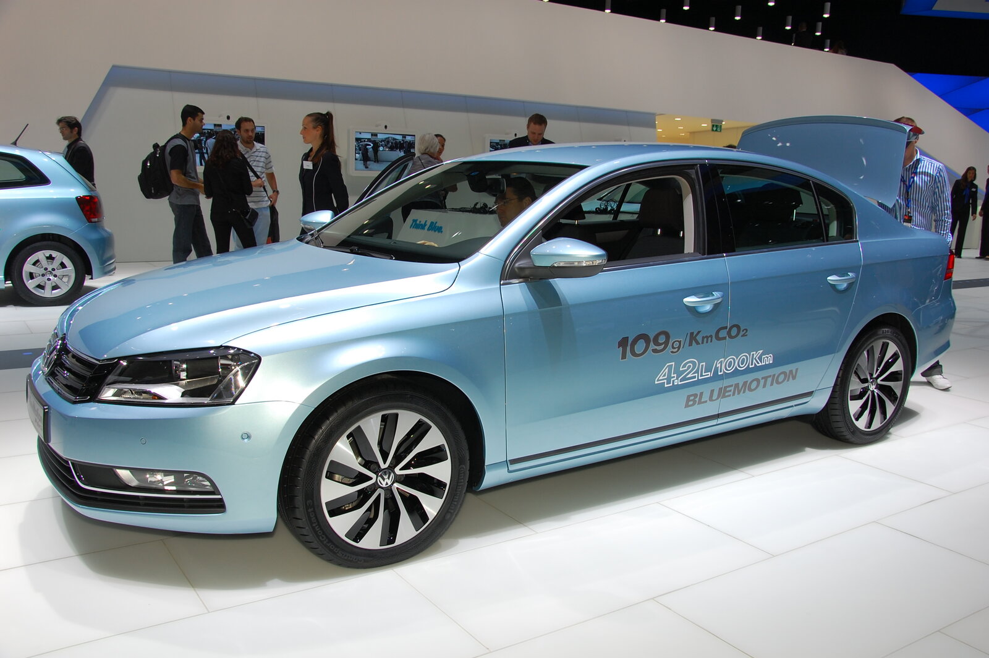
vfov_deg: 41.6
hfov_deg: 59.5
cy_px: 329
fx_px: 865
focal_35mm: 32
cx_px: 494
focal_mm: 21
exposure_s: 1/160
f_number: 6.3
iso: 200
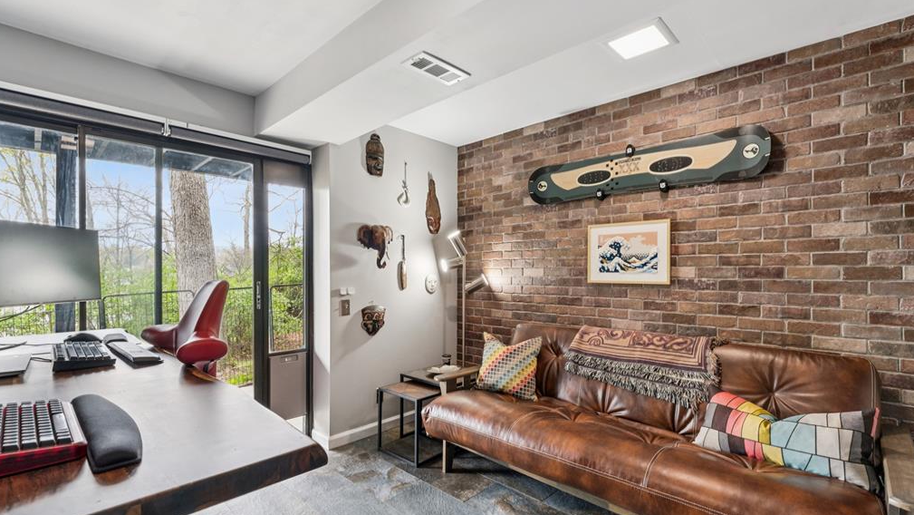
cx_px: 455
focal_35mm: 17
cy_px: 277
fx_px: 415
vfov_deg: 63.5
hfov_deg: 95.6
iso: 200
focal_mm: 16.1
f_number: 13
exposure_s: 1/2.5
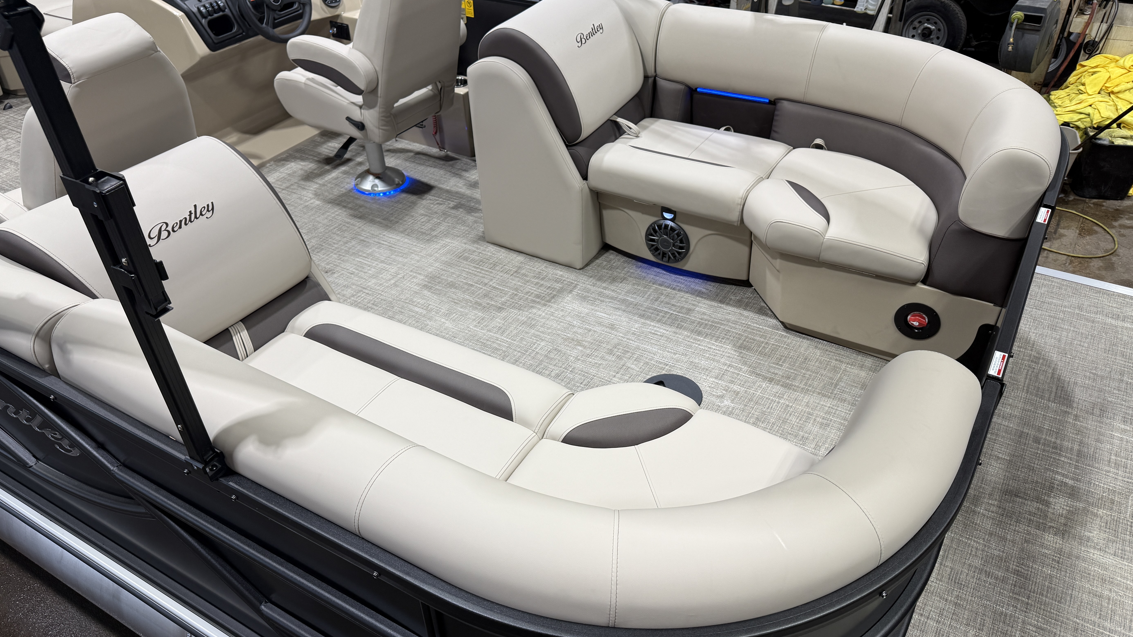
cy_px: 348
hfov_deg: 69.9
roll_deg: +2.4
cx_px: 555
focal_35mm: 27
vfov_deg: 42.9
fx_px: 811
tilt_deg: -37.8
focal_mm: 6.76
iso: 80
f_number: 1.78
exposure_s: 1/120
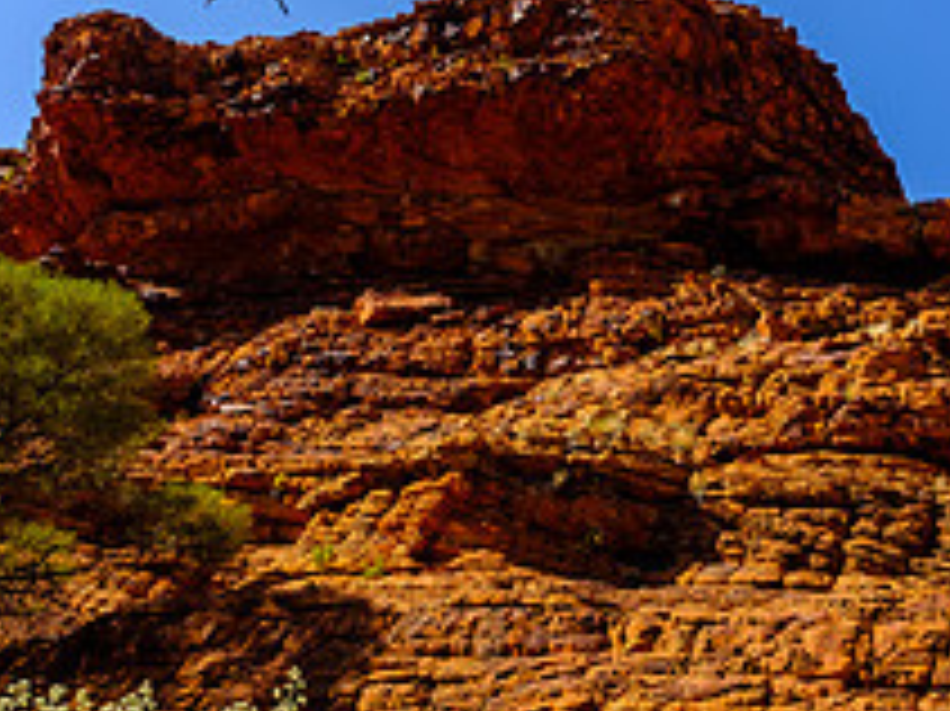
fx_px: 1234
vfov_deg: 32.1
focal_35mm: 45
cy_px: 385
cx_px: 806
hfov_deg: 39.8
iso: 200
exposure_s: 1/450
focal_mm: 11.5
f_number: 8
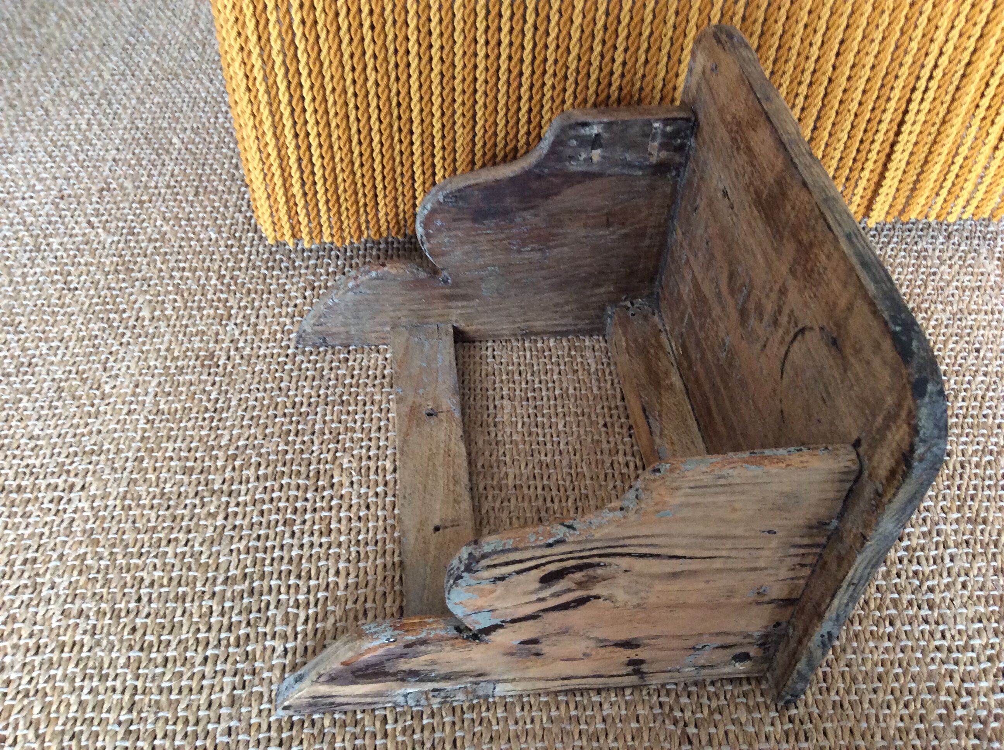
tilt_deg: -47.3
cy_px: 375
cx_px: 502
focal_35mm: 32
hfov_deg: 56.9
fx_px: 927
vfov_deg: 44.1
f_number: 2.4
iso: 160
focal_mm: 3.3
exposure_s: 1/25
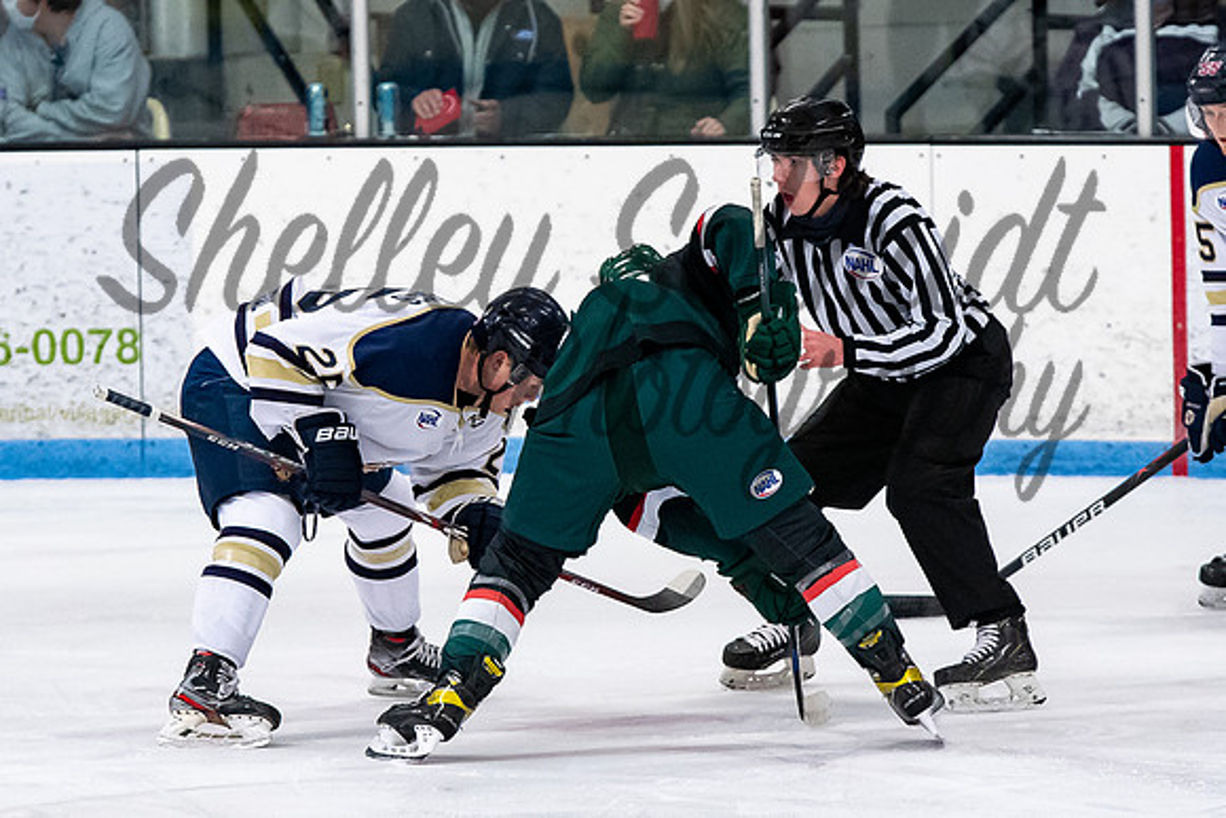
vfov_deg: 2.9
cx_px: 559
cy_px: 446
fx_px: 16347
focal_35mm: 480
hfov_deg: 4.3
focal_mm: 200
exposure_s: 1/800
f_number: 3.5
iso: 2500
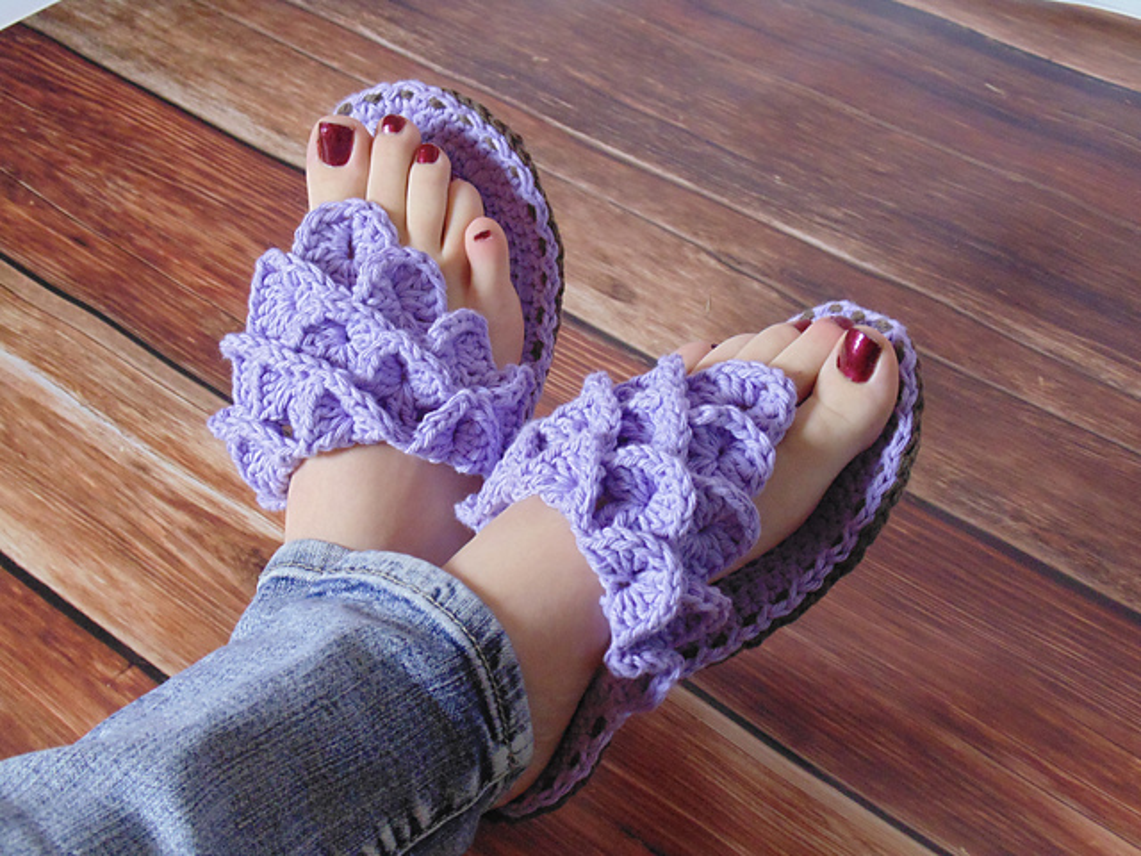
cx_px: 570
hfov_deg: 36.2
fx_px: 1747
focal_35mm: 53
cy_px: 428
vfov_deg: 27.5
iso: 400
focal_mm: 9.5
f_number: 3.9
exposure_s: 1/15
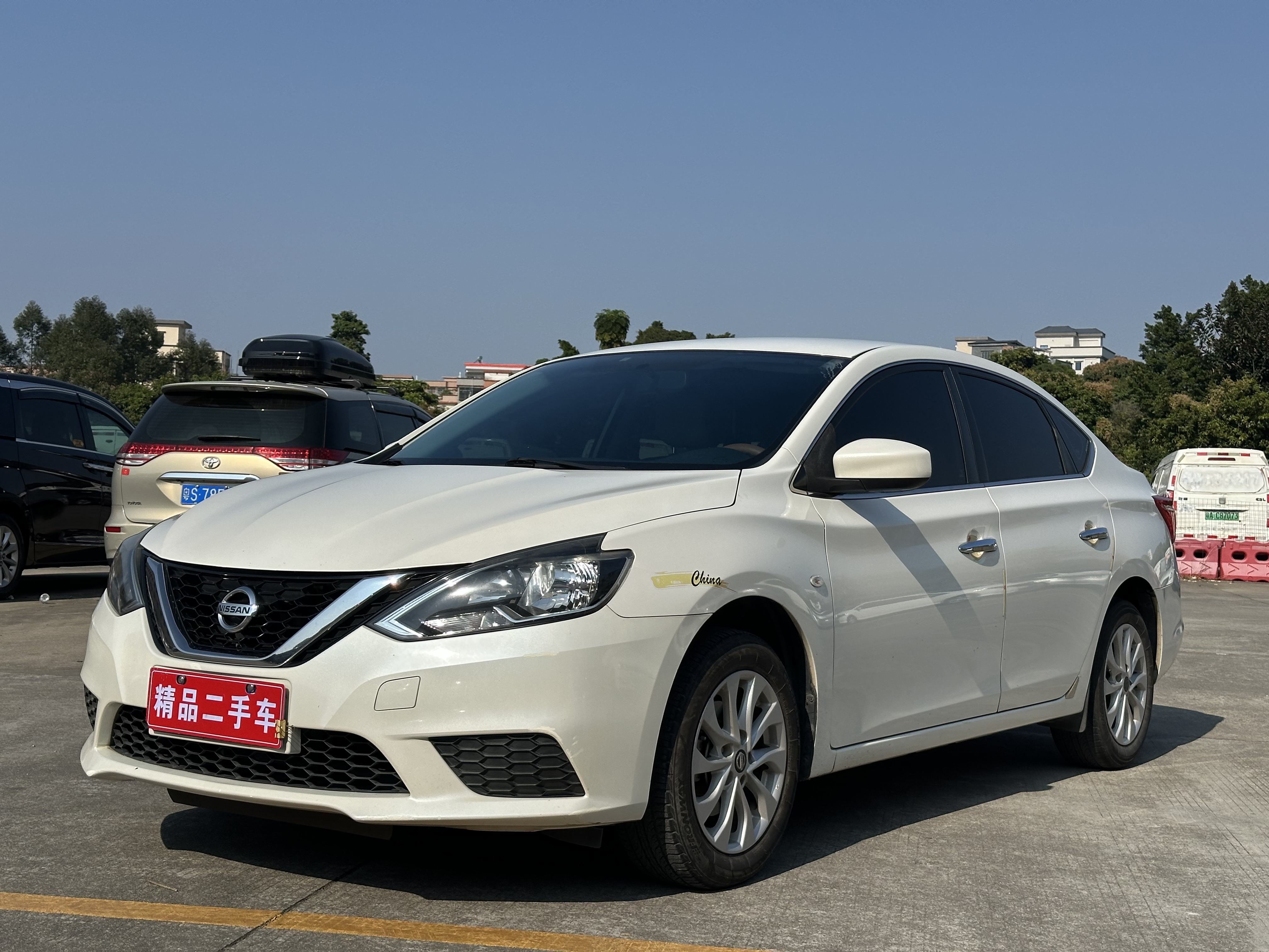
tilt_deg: +0.9
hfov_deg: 39.7
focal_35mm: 48
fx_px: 1760
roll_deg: -1.1
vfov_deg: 30.3
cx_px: 634
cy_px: 476
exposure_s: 1/7634
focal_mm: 6.86
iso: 64
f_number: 1.78
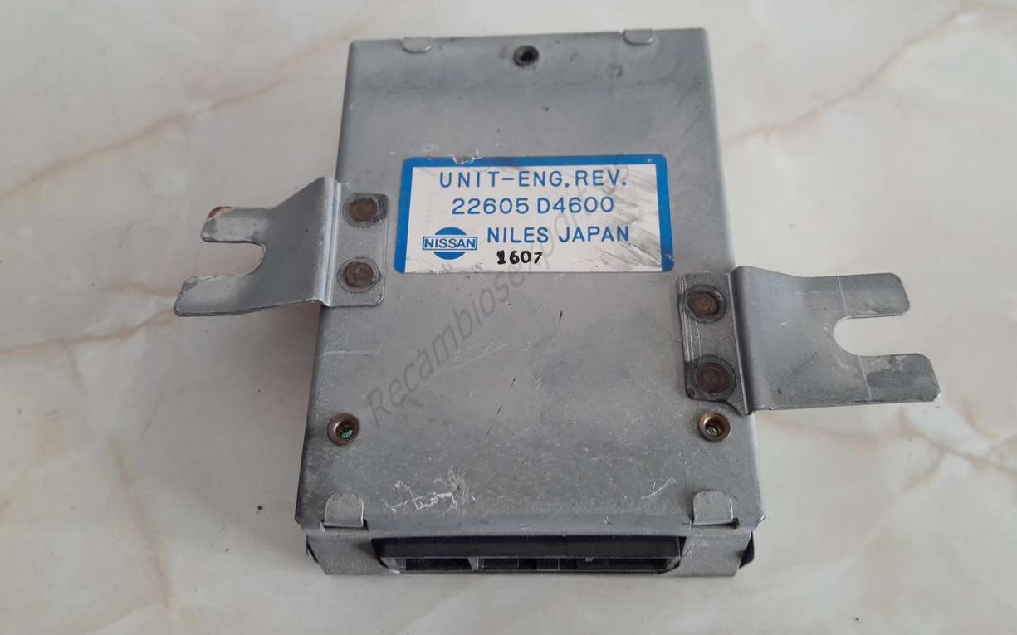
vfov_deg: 41.8
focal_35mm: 30
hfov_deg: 62.9
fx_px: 831
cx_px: 506
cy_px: 283
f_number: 1.9
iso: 40
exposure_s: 1/30
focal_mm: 3.7
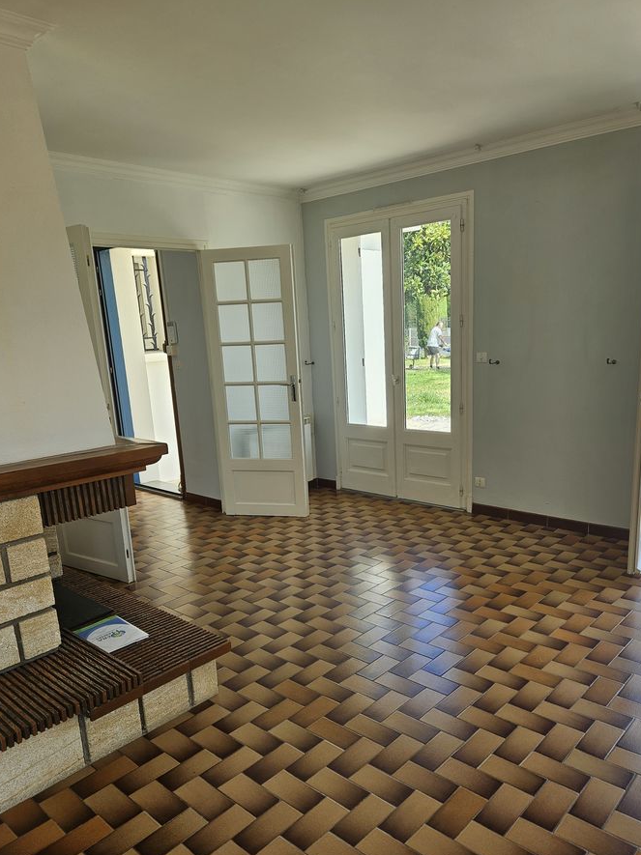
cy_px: 478
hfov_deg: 53.0
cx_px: 334
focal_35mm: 26
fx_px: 642
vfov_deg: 67.1
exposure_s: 1/260
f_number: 1.8
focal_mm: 5.4
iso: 25
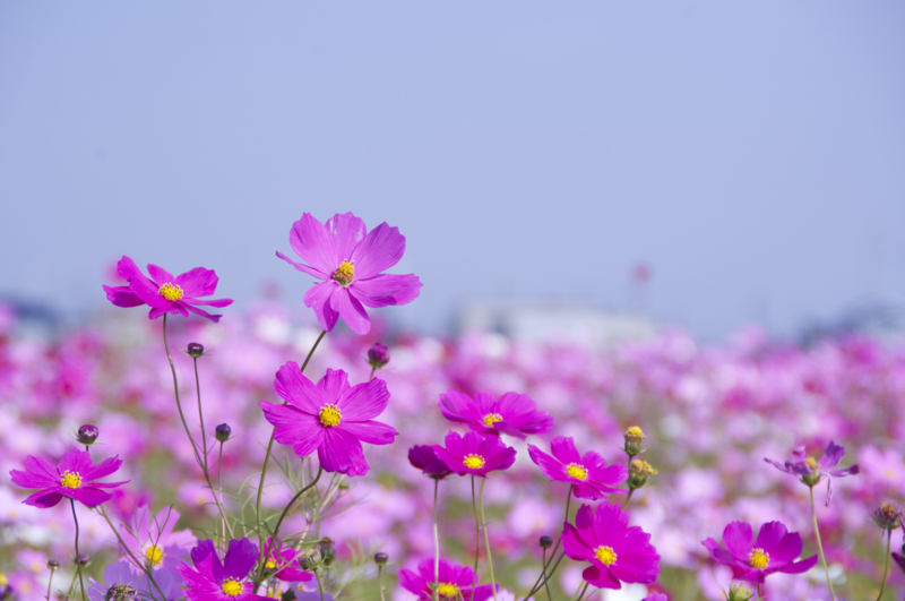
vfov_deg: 7.0
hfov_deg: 10.6
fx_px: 4895
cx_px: 452
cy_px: 300
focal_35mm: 195
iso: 200
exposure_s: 1/500
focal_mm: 130
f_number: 8
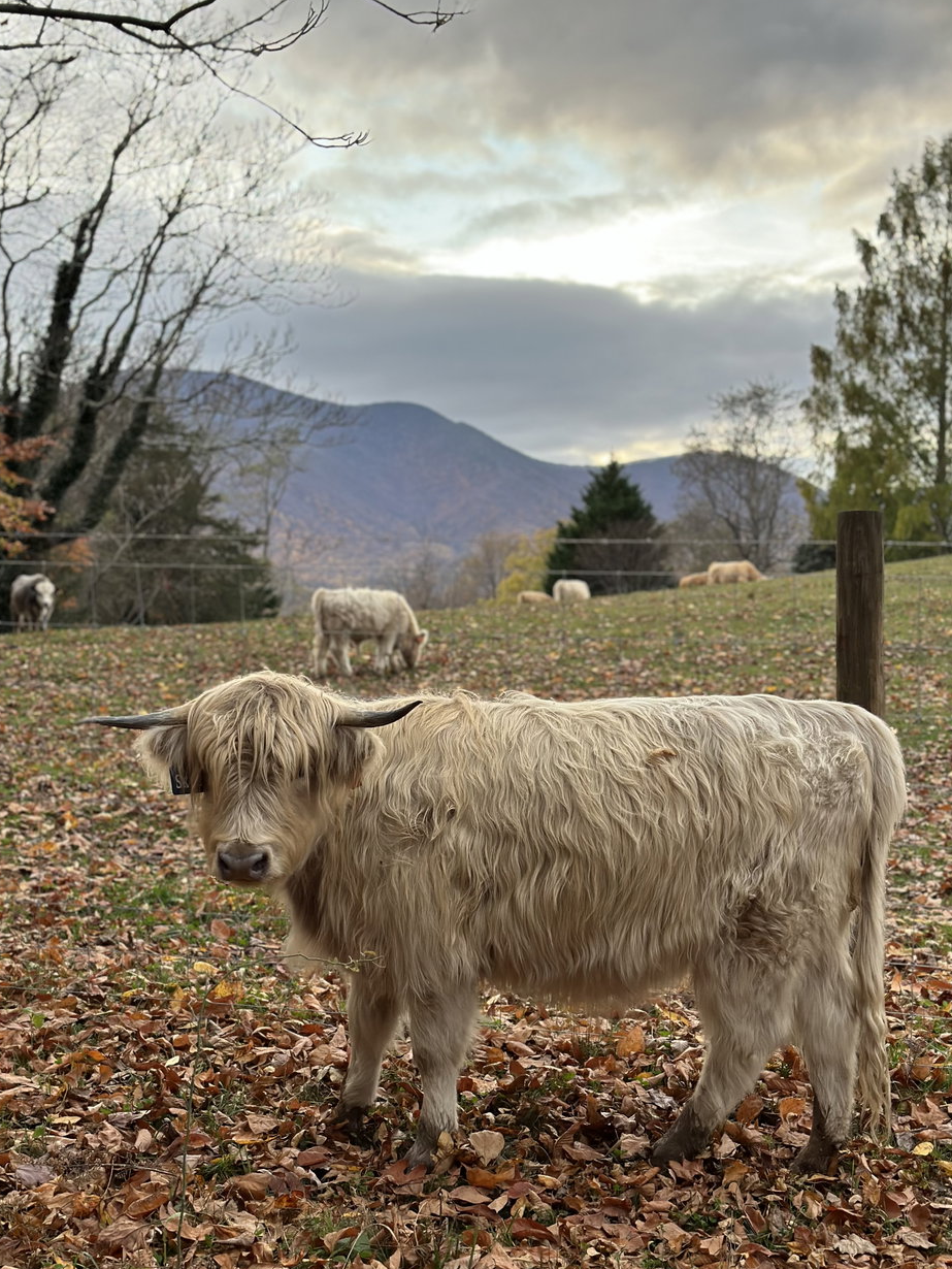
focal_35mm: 52
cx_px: 467
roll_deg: -2.0
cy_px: 682
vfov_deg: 36.8
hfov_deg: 28.0
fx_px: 1906
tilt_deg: +0.3
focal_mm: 6.86
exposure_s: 1/419
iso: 80
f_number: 1.78
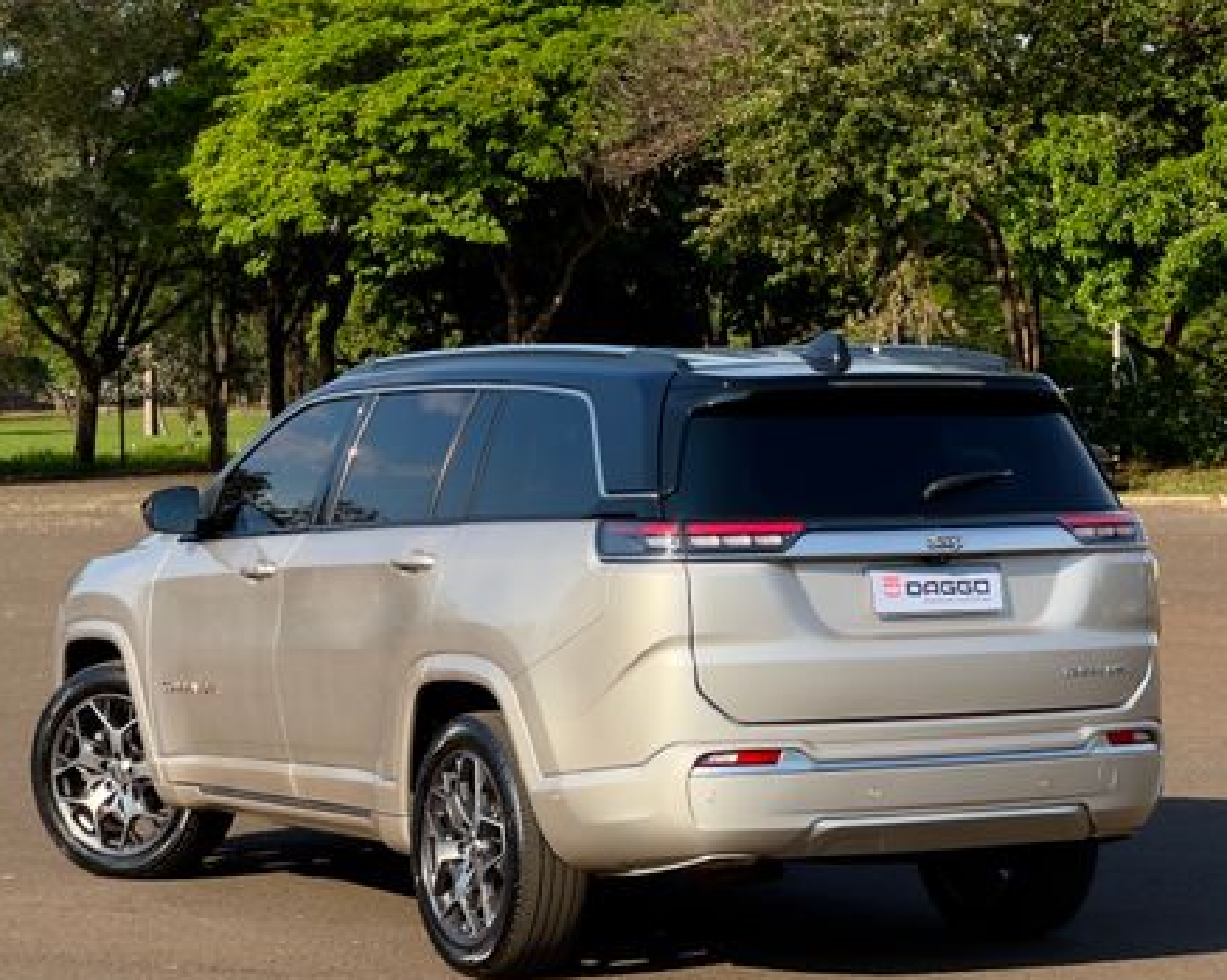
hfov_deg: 23.6
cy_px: 494
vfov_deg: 18.9
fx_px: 2940
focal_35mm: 81
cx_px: 612
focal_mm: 9
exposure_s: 1/531
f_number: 2.8
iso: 25
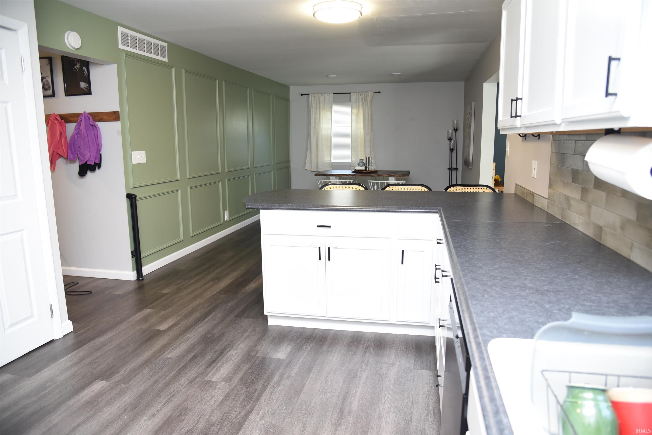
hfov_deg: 73.7
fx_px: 435
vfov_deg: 53.2
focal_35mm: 24
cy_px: 218
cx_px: 326
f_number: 4
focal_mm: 24
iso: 500
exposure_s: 1/25
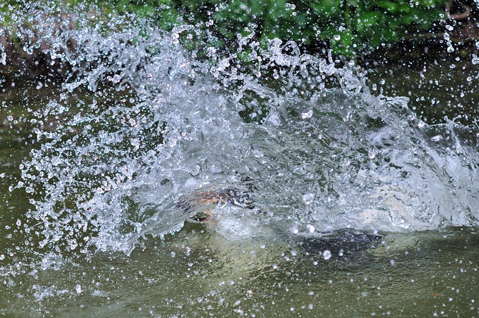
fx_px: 1196
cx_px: 240
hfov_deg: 22.6
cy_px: 159
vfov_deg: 15.2
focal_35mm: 90
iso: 1000
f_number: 2.8
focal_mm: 60
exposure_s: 1/2000
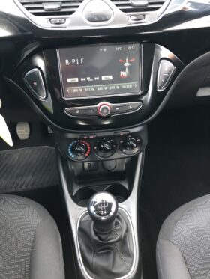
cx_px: 105
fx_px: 226
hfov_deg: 49.8
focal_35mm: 28
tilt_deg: -42.2
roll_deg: -1.7
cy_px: 140
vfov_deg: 63.4
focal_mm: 3.99
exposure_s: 1/15
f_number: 1.8
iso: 64
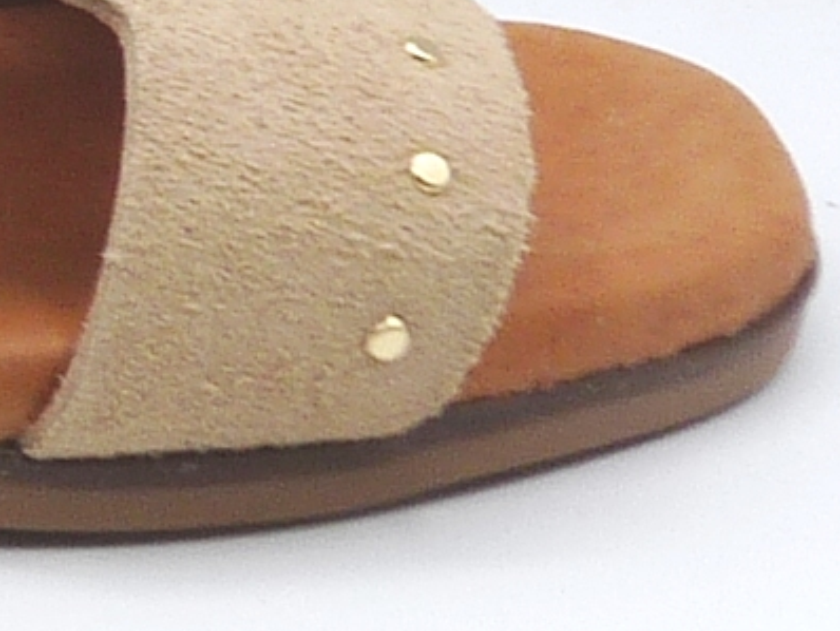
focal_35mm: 201
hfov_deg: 9.4
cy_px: 122
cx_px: -614
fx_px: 4880
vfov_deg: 7.4
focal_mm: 4.9
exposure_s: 1/200
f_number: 5
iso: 100
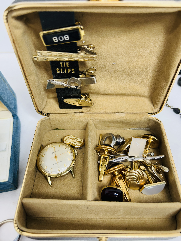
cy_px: 120
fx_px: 181
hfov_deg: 53.1
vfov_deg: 67.3
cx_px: 90
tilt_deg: -50.8
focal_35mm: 26
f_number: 1.5
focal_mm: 5.7
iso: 40
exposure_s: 1/120
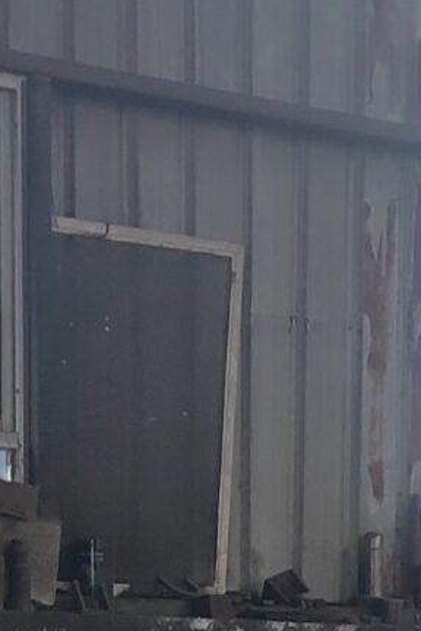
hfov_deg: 8.8
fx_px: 2701
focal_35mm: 154
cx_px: 563
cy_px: 1138
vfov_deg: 12.2
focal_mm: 4.71
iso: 802
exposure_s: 1/33
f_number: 1.79
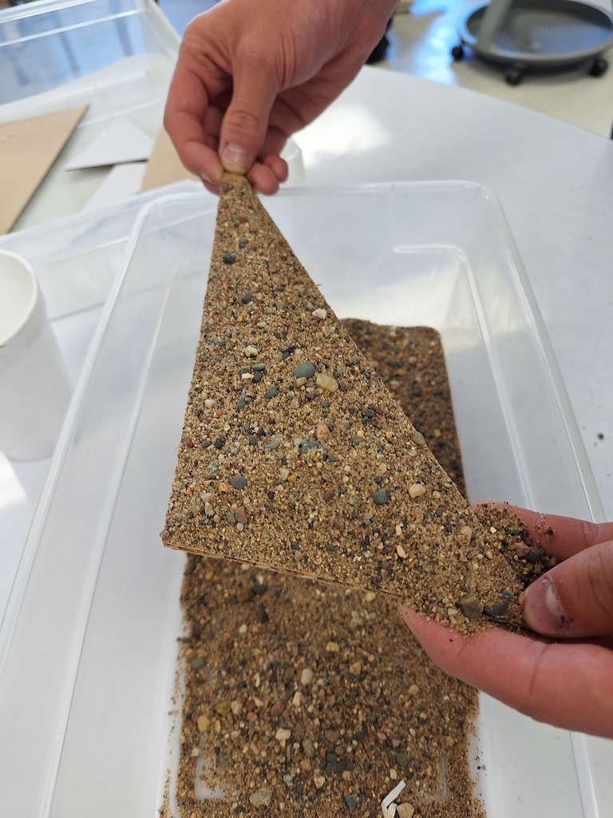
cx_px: 306
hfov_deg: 58.9
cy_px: 409
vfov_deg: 73.9
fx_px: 543
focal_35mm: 23
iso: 50
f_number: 1.8
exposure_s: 1/60
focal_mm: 5.54
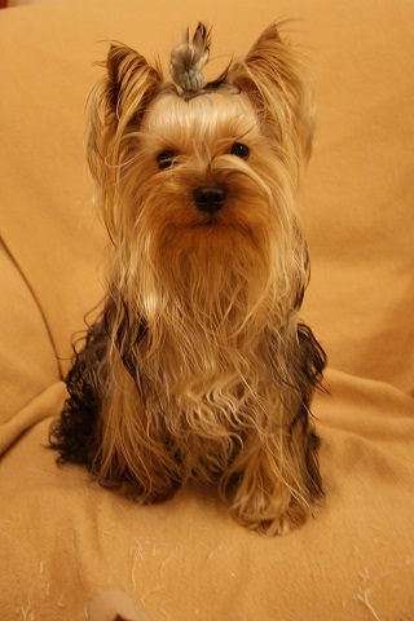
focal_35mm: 39
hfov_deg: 34.2
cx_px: 207
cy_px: 310
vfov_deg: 49.6
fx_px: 673
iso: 400
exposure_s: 1/15
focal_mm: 26
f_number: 4
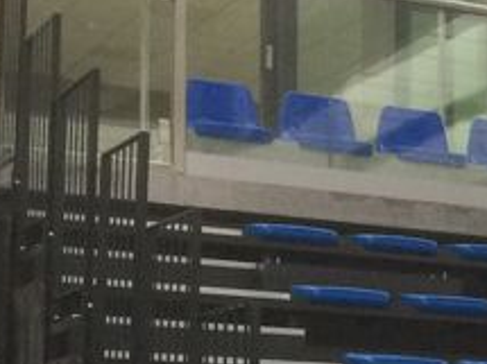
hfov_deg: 12.7
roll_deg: -1.0
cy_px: 540
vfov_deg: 10.6
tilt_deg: -0.9
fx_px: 1898
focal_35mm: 135
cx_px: 990
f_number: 2.2
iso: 80
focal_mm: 4.15
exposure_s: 1/33
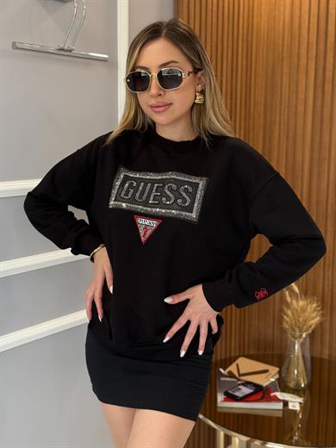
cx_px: 168
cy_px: 224
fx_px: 621
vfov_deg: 39.7
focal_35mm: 48
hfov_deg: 30.3
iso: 200
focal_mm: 6.76
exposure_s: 1/90
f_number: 1.78
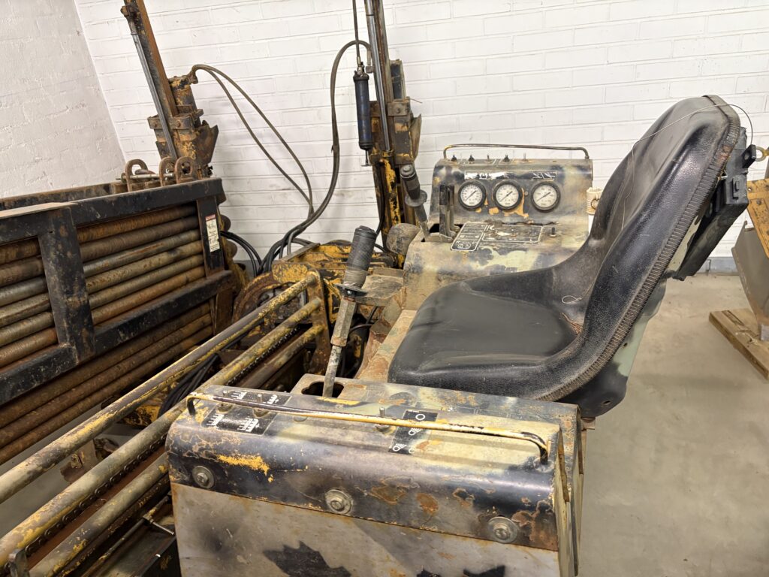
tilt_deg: -27.1
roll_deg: +7.5
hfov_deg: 67.3
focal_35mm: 26
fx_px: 578
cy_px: 288
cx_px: 384
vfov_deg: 53.1
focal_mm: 5.96
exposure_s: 1/50
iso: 250
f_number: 1.6
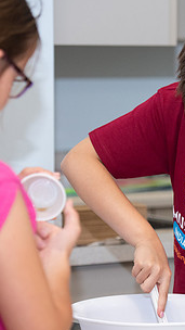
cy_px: 198
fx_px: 1831
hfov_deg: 5.7
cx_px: 262
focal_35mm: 210
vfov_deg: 10.3
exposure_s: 1/250
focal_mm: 105
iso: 800
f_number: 4
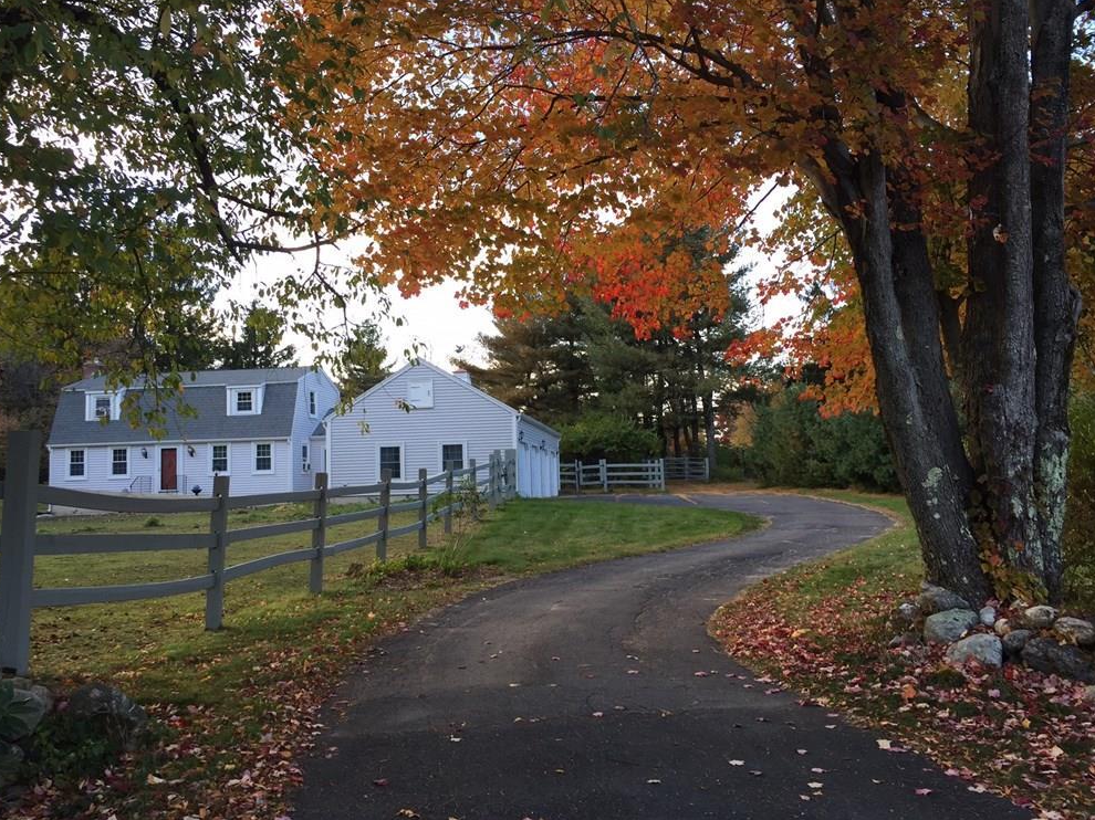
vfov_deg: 46.8
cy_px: 414
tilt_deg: +4.7
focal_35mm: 30
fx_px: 949
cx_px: 533
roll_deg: +1.4
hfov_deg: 60.0
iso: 32
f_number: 2.2
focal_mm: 4.15
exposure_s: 1/130
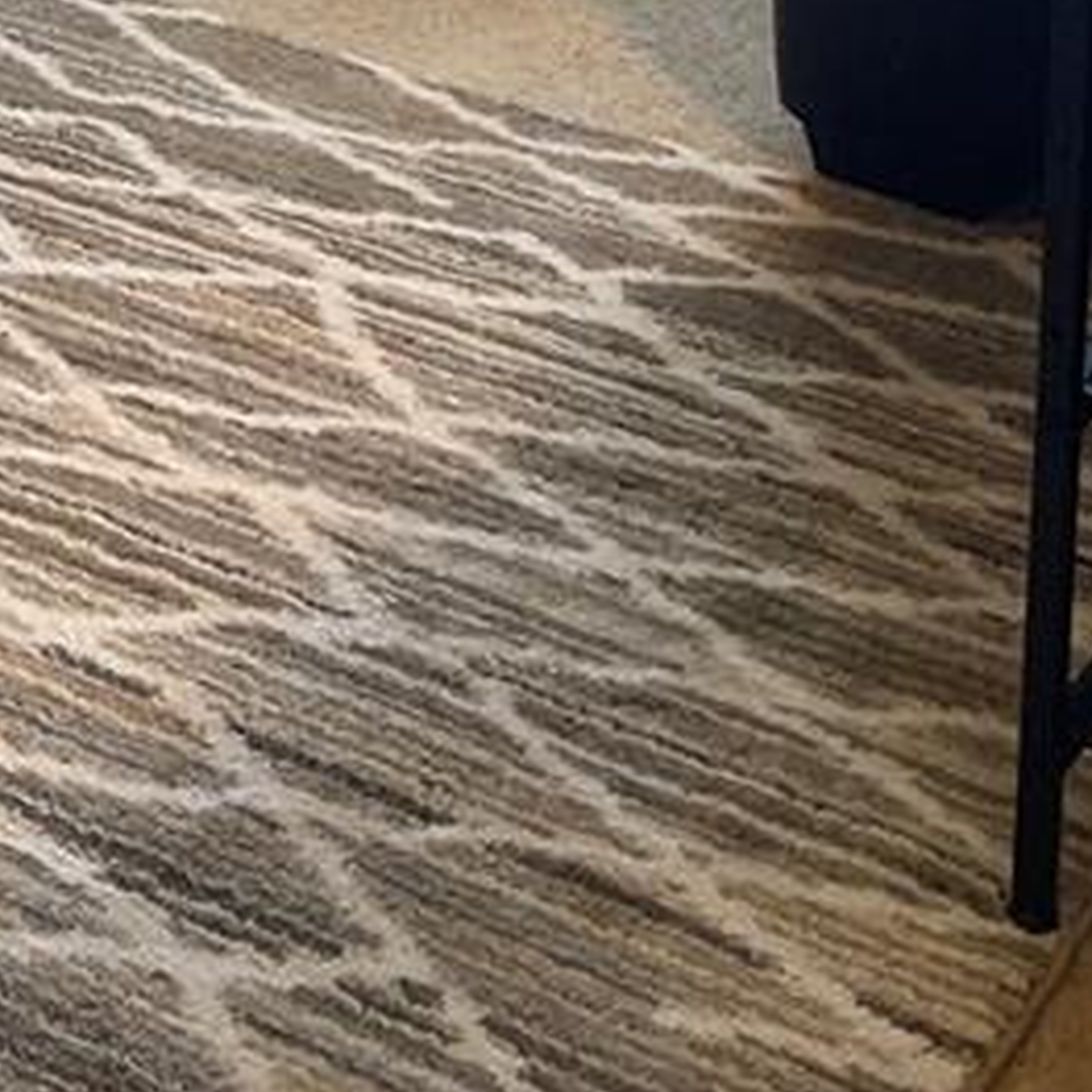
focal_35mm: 105
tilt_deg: -7.8
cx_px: -137
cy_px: -992
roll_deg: -0.6
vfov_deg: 14.3
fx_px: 3747
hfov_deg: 16.1
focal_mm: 4.2
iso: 125
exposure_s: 1/120
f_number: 1.6
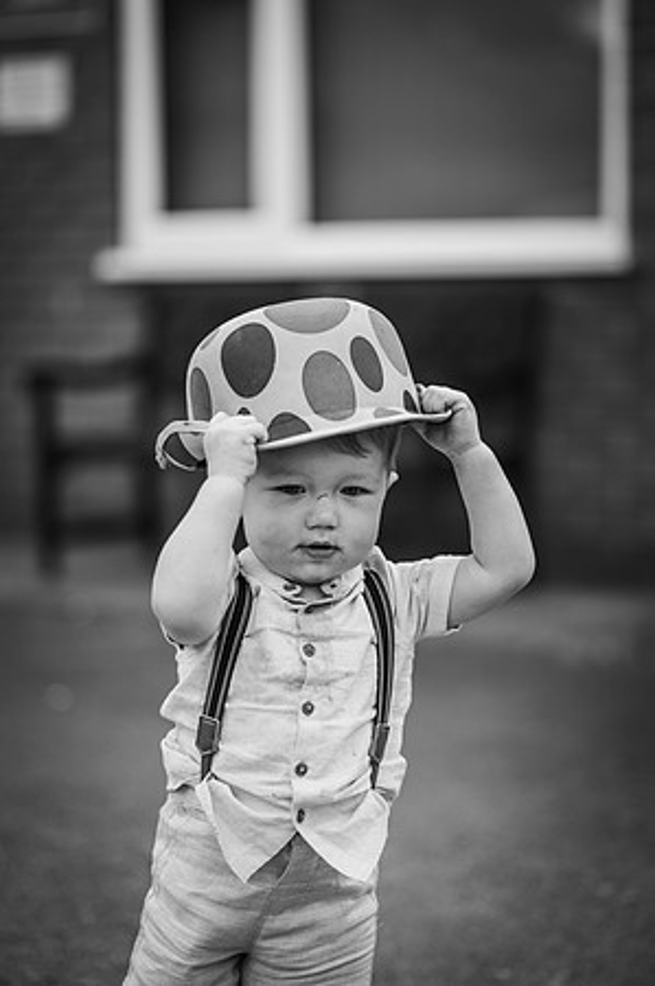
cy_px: 493
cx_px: 328
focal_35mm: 85
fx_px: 2325
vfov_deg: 23.9
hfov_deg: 16.0
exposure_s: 1/320
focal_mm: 85
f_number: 2
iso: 100
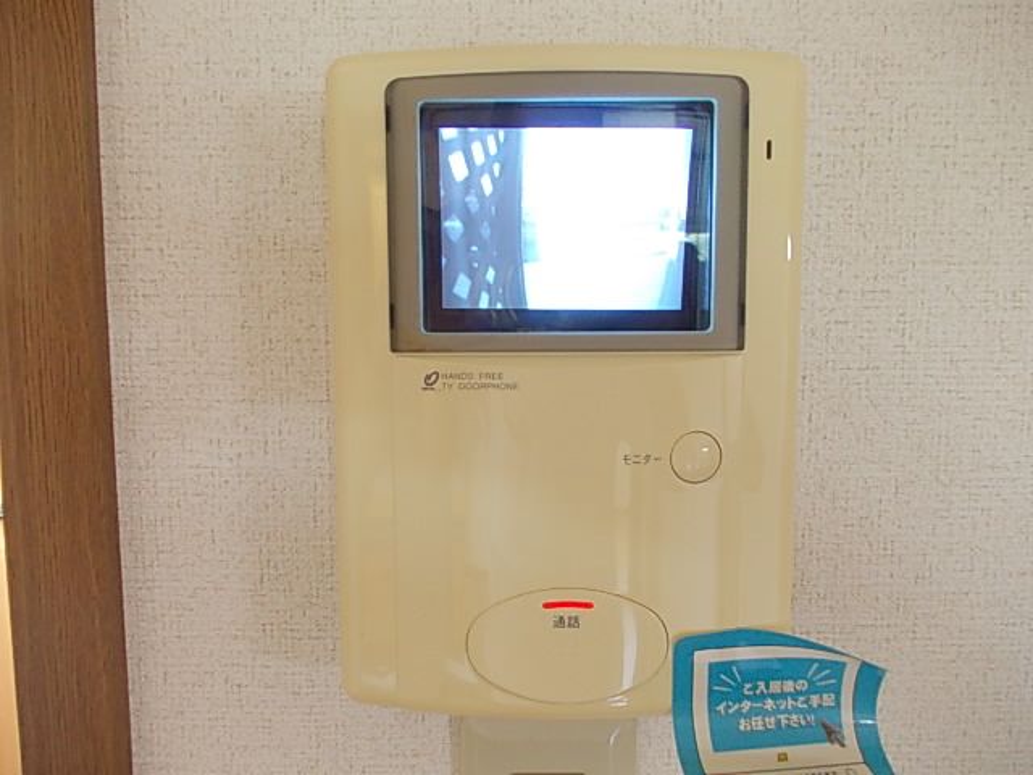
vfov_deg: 49.7
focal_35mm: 28
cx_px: 516
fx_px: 836
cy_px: 388
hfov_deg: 63.4
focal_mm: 4
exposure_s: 1/15
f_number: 2.7
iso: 200
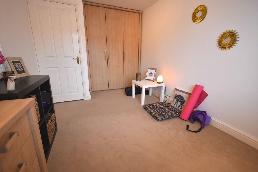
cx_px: 129
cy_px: 86
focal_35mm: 15
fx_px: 108
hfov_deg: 100.4
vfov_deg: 77.3
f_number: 4
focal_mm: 10
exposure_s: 1/60
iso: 1100
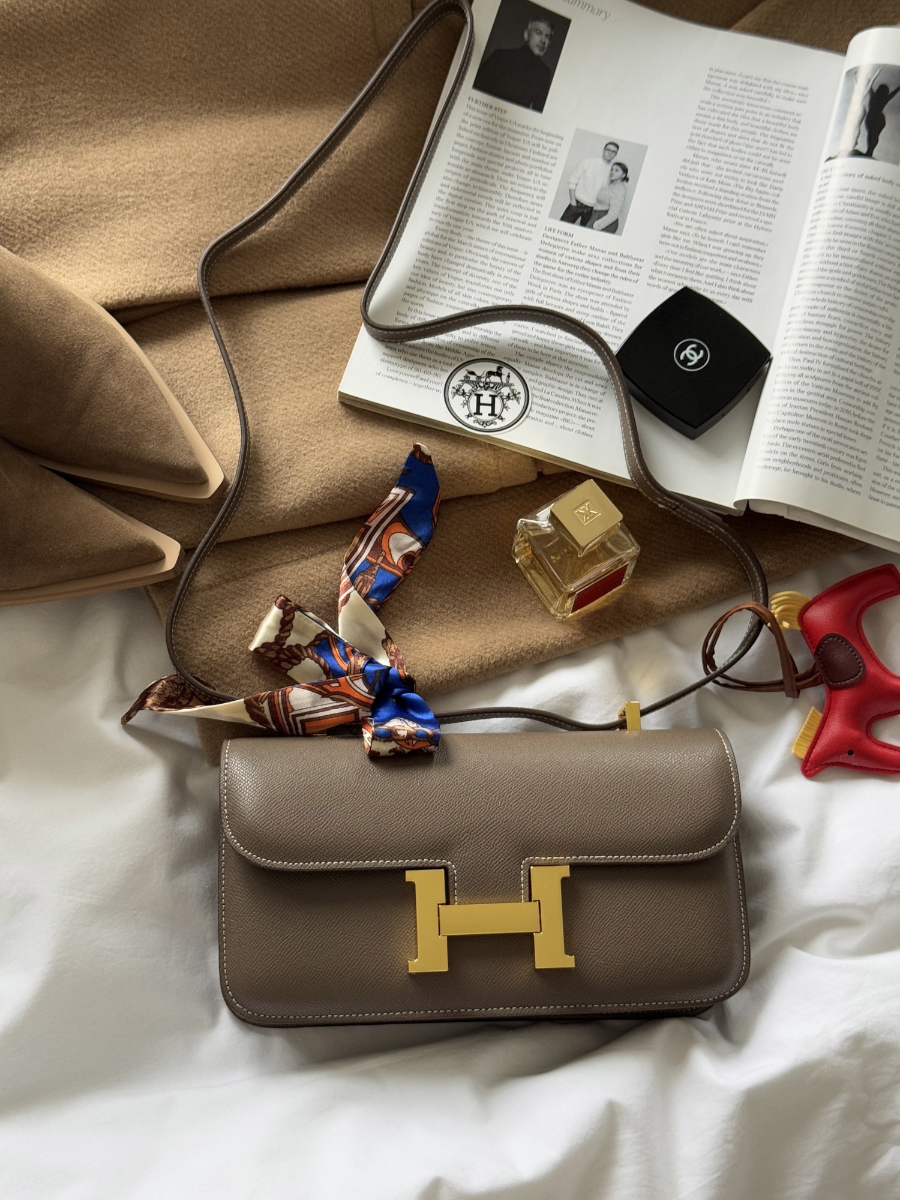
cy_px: 600
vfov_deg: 39.7
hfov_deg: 30.3
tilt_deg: -70.1
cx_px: 450
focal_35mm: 48
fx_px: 1664
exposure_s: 1/60
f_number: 1.78
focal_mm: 6.76
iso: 125
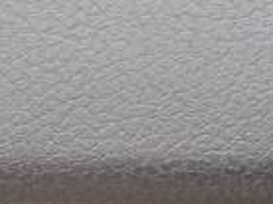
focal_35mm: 121
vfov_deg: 11.9
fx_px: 953
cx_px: 629
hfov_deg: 12.9
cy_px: -48
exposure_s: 1/103
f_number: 2.4
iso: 50
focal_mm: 4.3
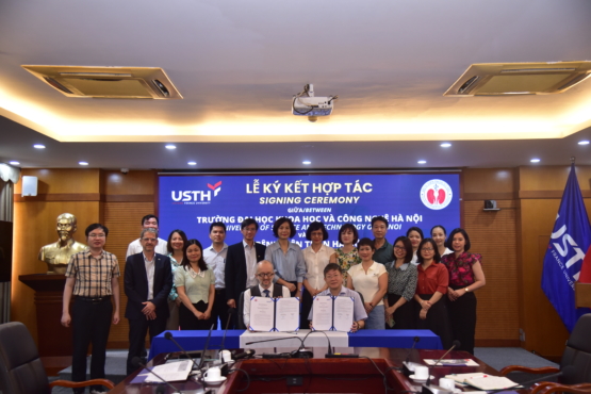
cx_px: 296
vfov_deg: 33.4
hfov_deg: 48.5
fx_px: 657
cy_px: 197
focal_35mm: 40
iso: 1600
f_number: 4
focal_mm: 40
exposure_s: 1/125
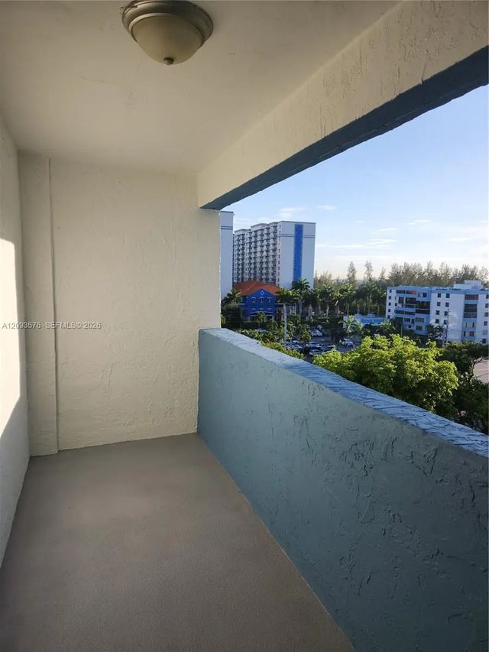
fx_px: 433
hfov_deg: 58.9
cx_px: 244
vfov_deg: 73.9
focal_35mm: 23
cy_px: 326
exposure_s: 1/1276
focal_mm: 5.4
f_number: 1.8
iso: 20
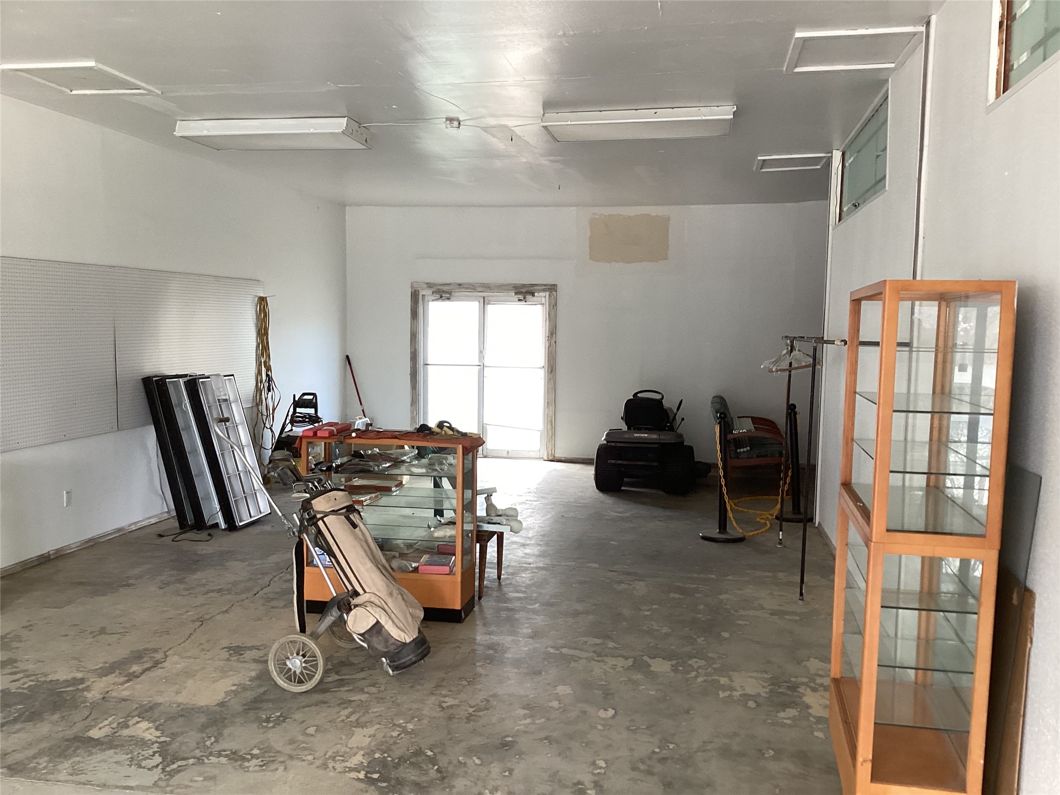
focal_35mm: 31
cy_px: 398
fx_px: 949
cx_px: 530
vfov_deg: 45.4
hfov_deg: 58.4
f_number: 2.4
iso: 160
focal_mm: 3.3
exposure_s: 1/50
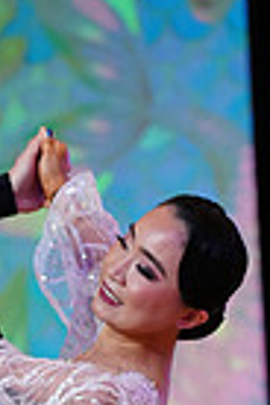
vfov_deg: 5.2
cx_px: 87
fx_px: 4410
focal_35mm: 392
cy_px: 713
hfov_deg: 3.5
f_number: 4
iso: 2500
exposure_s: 1/400
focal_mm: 93
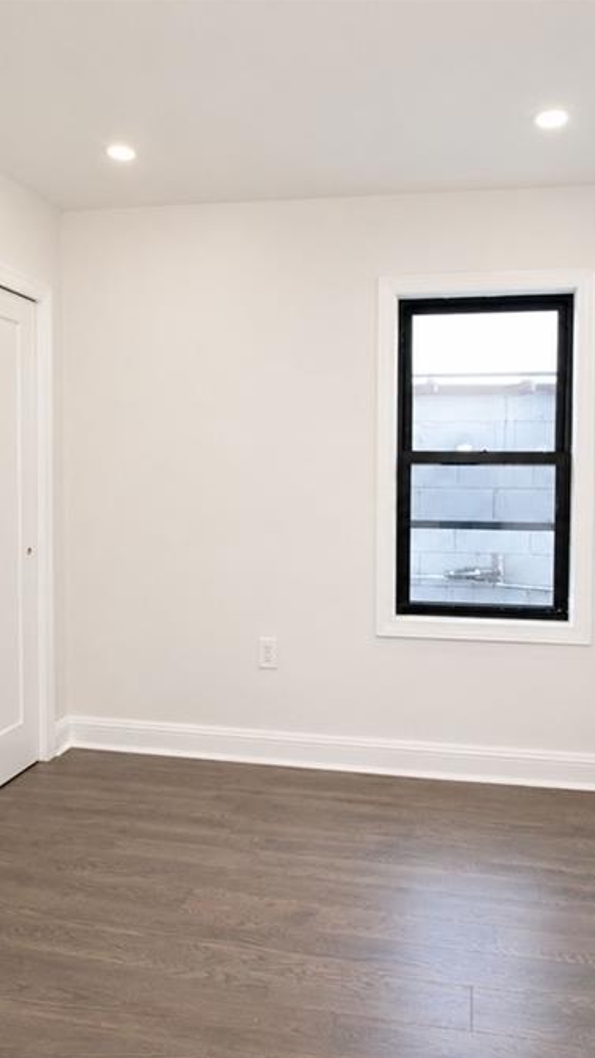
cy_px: 529
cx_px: 341
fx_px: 673
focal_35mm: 24
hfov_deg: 47.5
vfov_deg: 76.3
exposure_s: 1/80
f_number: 9
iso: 1250
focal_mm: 10
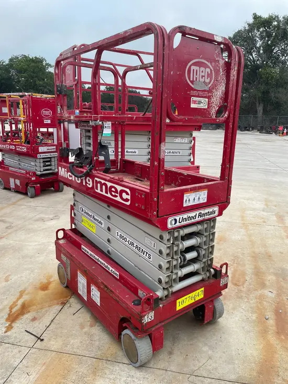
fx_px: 288
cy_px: 192
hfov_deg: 53.1
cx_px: 144
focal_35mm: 26
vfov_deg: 67.3
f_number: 1.6
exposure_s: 1/121
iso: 40
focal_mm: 4.2
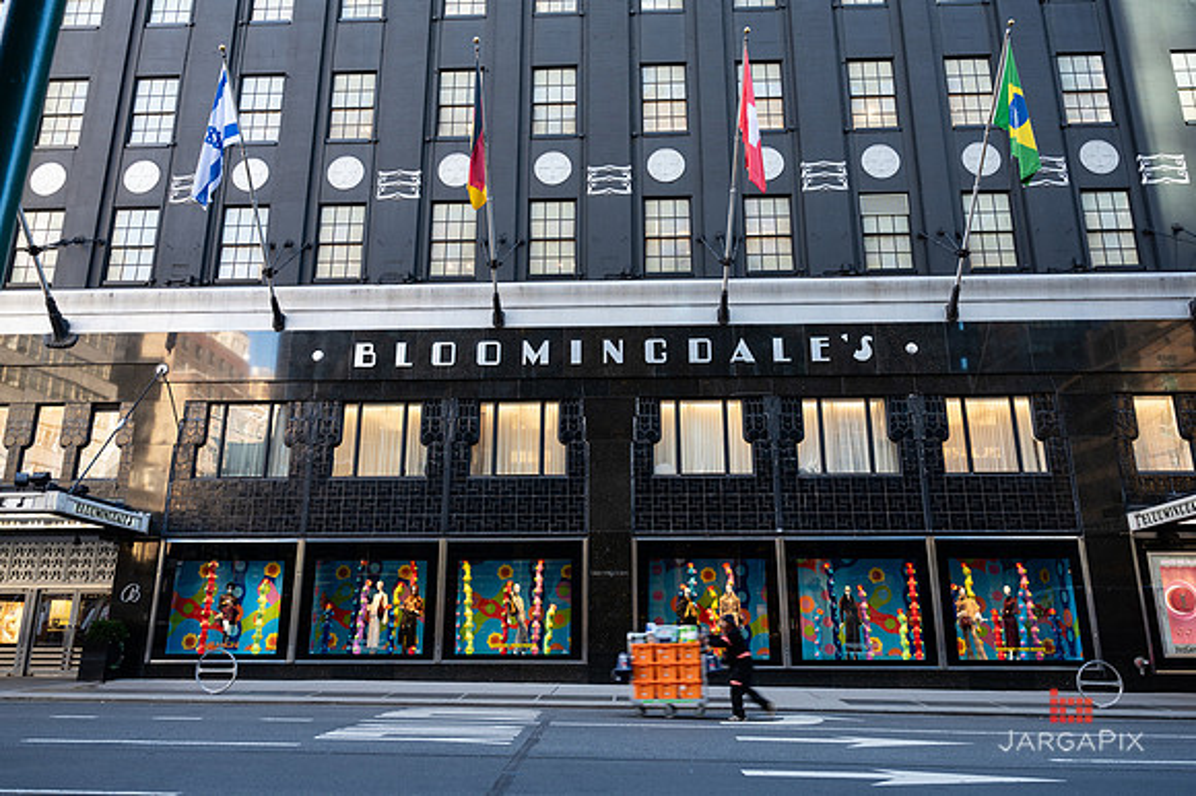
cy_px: 389
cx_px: 597
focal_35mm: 25
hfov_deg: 71.8
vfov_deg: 51.4
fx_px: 826
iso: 100
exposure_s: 1/15
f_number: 5
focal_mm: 24
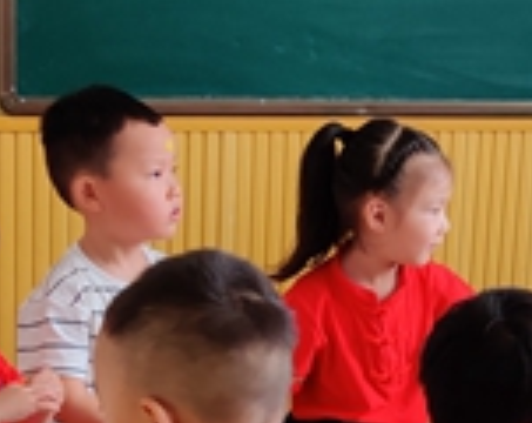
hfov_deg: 13.6
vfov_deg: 10.8
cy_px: 469
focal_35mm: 140
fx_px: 2199
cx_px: 553
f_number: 1.65
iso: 160
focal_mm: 4.75
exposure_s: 1/50
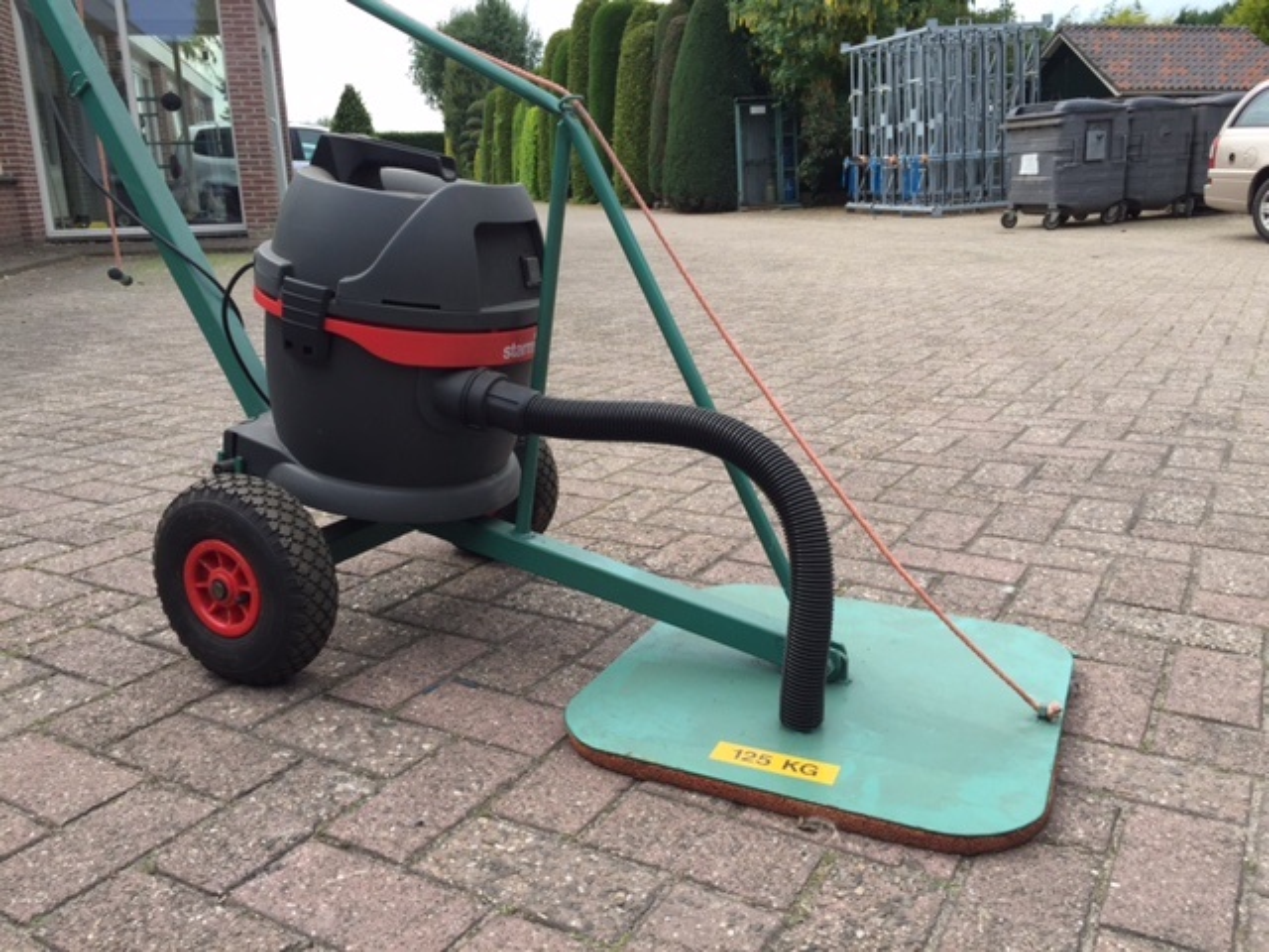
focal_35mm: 29
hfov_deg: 61.7
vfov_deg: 48.2
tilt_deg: -14.3
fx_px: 1063
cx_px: 634
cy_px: 476
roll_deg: +1.8
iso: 32
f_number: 2.2
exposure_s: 1/648
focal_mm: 4.15
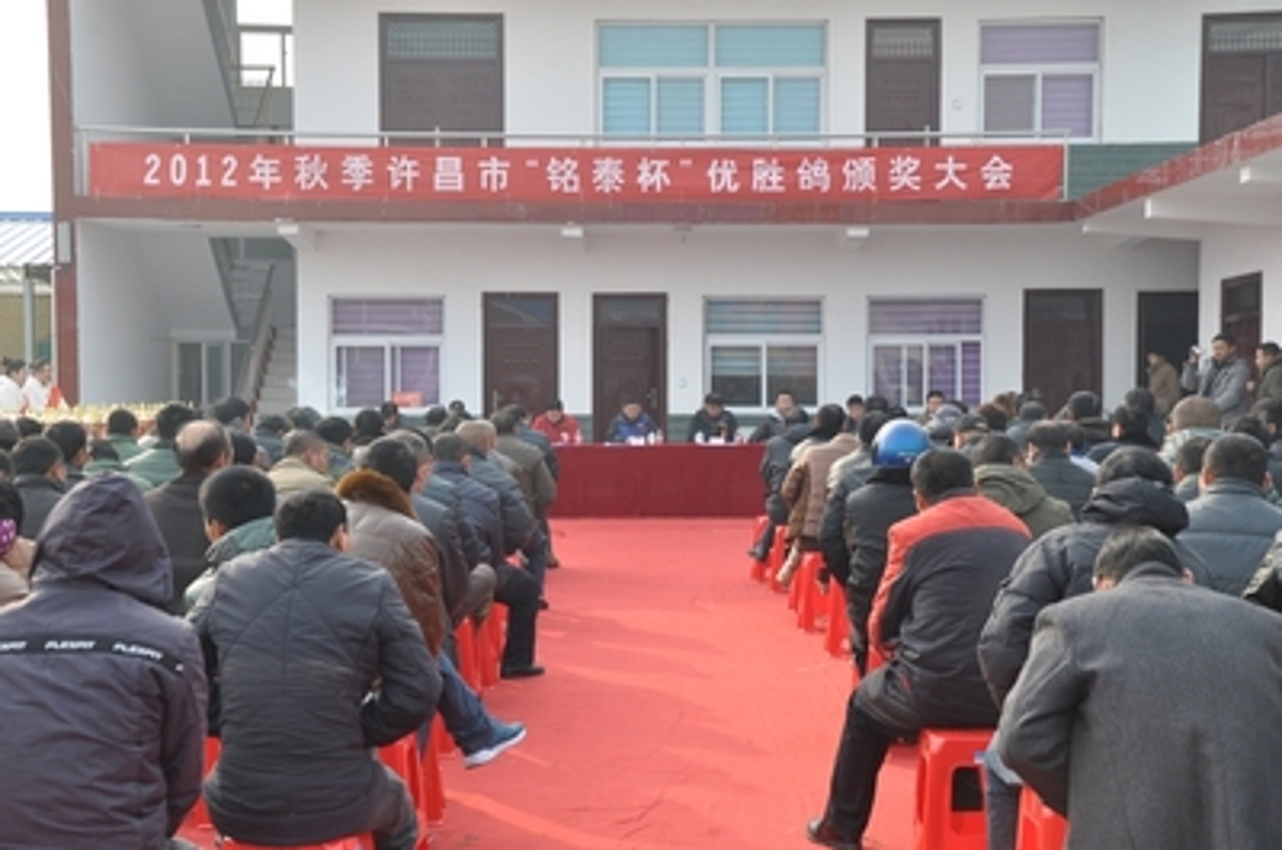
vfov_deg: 22.5
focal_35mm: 60
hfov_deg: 33.5
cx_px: 641
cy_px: 425
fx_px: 2132
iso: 400
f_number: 10
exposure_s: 1/160
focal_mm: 40
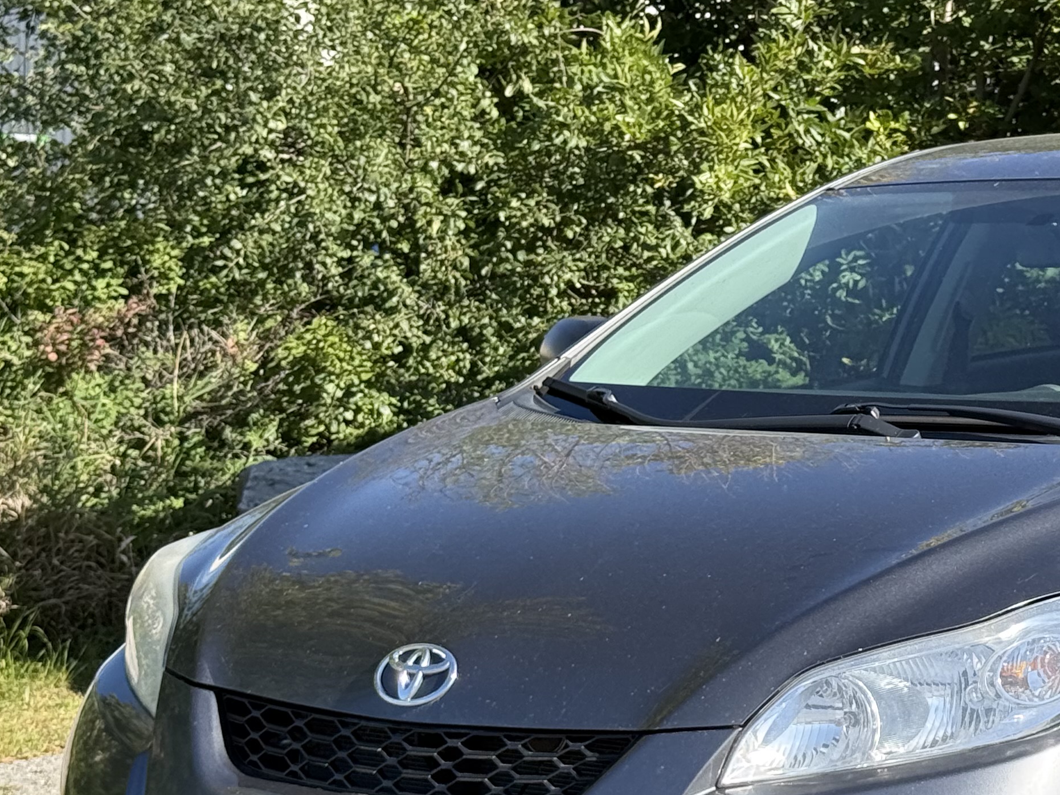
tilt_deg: -4.6
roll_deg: -1.3
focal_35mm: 104
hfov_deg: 18.6
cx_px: 934
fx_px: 3185
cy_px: 554
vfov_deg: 14.2
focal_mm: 6.76
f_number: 1.78
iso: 100
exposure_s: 1/1883
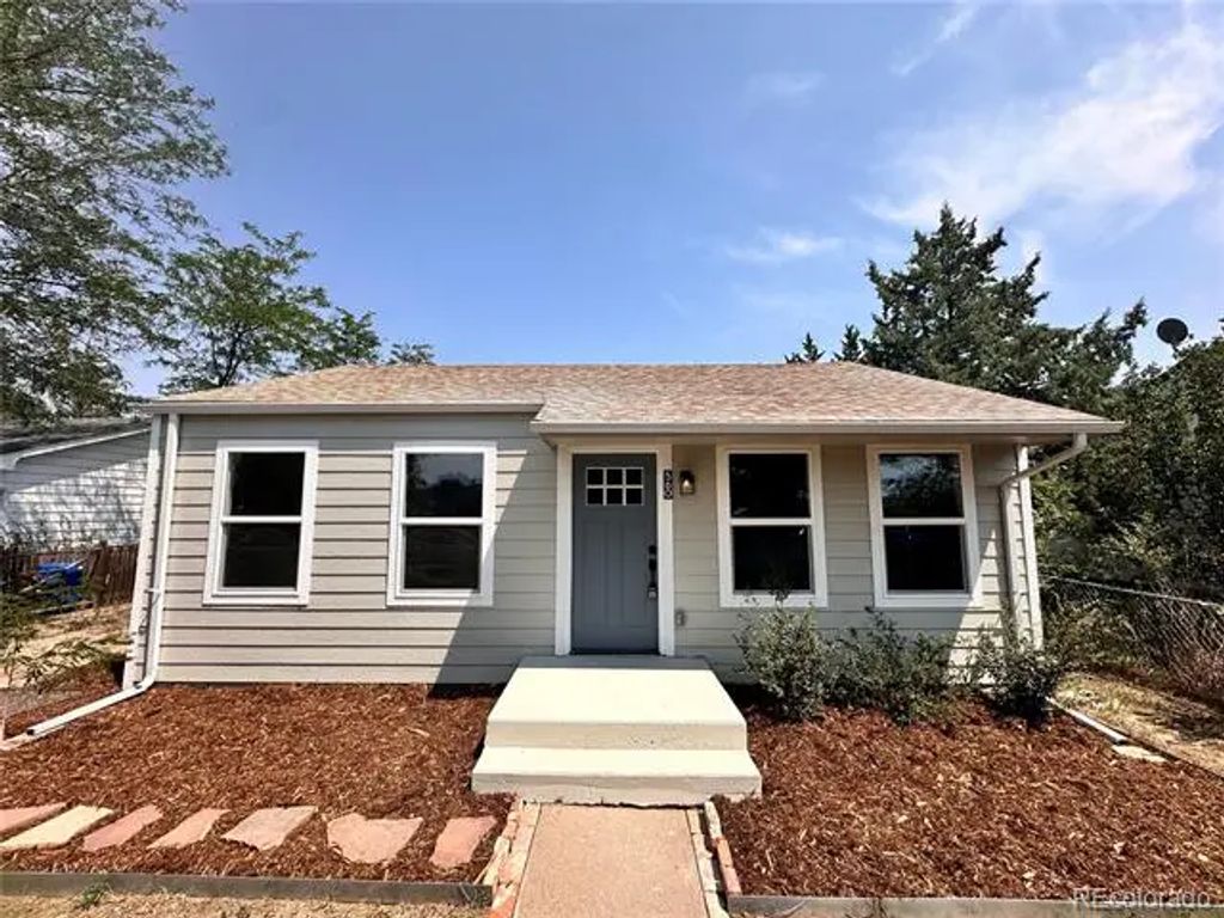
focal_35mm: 14
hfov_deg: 102.1
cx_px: 612
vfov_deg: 85.7
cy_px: 459
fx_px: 495
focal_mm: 2.22
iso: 50
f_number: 2.2
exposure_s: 1/2020
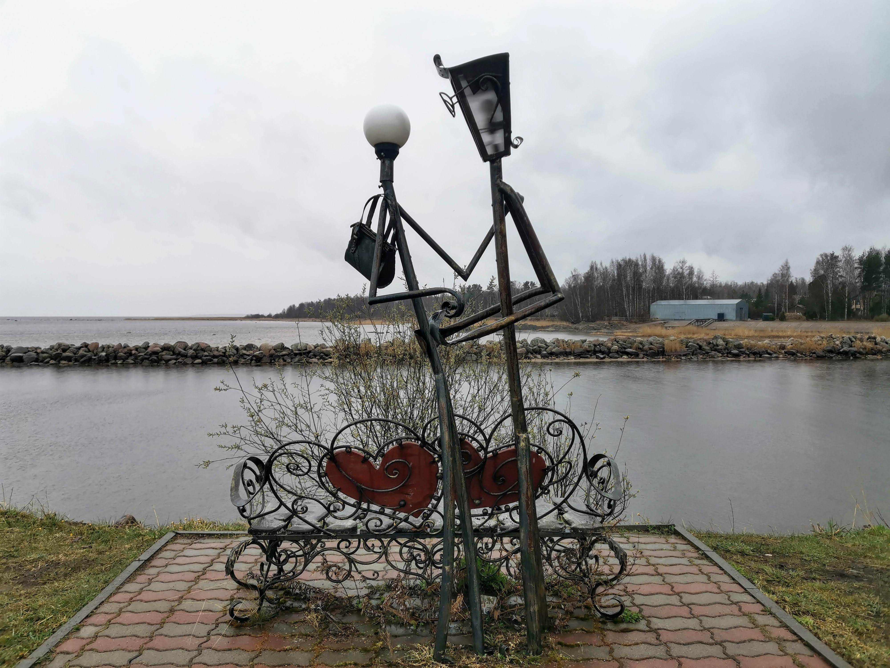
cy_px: 334
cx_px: 445
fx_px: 668
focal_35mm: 26
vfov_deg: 53.1
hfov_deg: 67.3
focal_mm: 4.66
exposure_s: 1/1168
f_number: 1.4
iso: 50
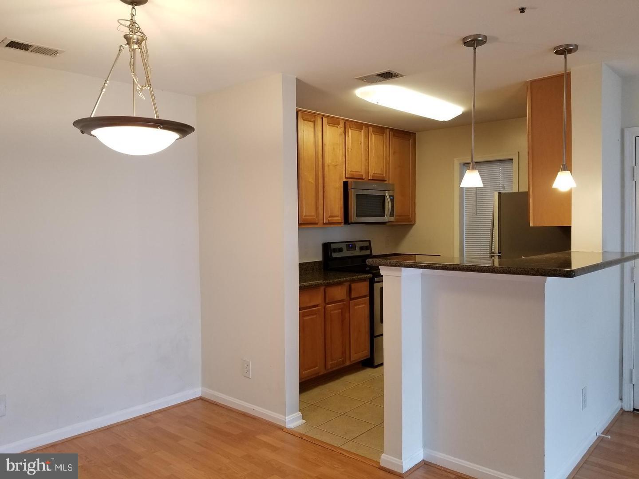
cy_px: 240
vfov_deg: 53.1
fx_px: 480
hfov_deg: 67.3
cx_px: 320
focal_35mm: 26
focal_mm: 4.25
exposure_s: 1/50
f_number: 1.7
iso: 100
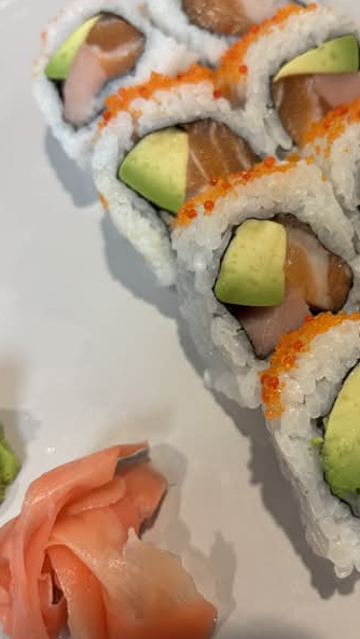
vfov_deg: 56.6
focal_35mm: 35
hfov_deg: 33.3
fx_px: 593
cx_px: 250
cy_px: 307
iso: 125
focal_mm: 5.96
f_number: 1.6
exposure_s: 1/120
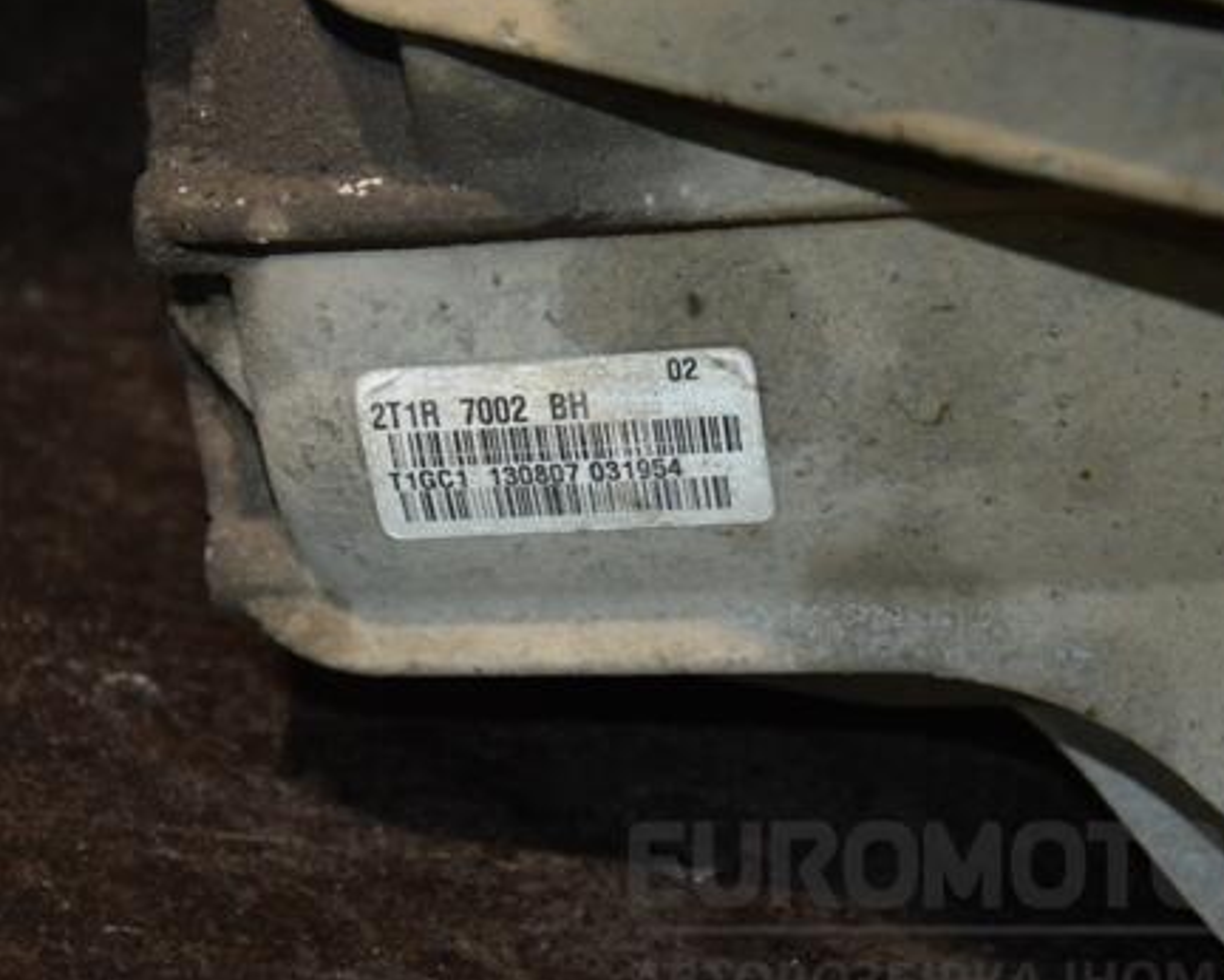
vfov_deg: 12.0
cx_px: 575
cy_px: 487
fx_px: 4675
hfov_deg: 14.9
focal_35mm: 129
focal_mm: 66
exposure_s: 1/60
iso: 800
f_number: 5.3
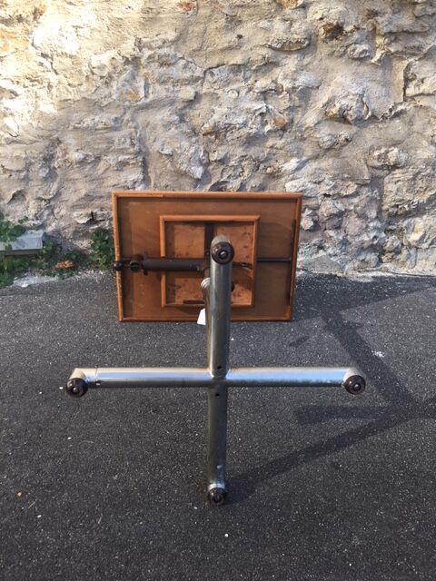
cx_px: 218
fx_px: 487
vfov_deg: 61.7
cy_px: 290
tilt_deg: -24.2
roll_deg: -0.3
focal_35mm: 29
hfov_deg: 48.2
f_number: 2.2
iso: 25
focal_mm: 4.15
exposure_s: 1/334
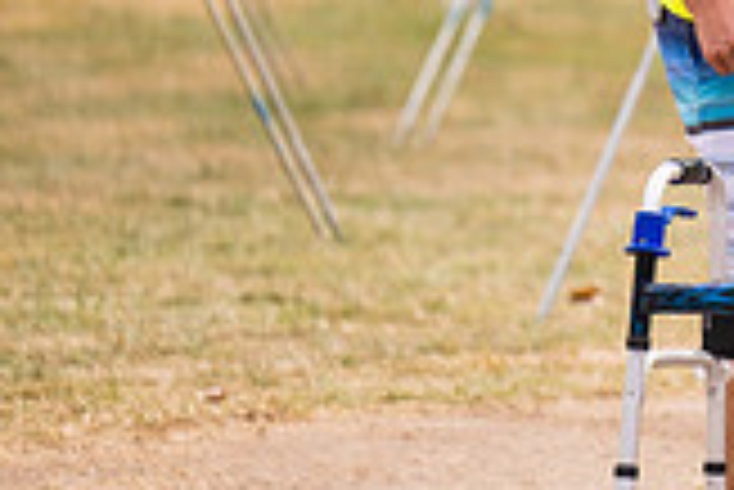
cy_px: -65
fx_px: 11224
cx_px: 1252
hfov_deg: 3.7
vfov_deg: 2.5
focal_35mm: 550
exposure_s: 1/1600
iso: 200
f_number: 2.8
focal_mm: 155
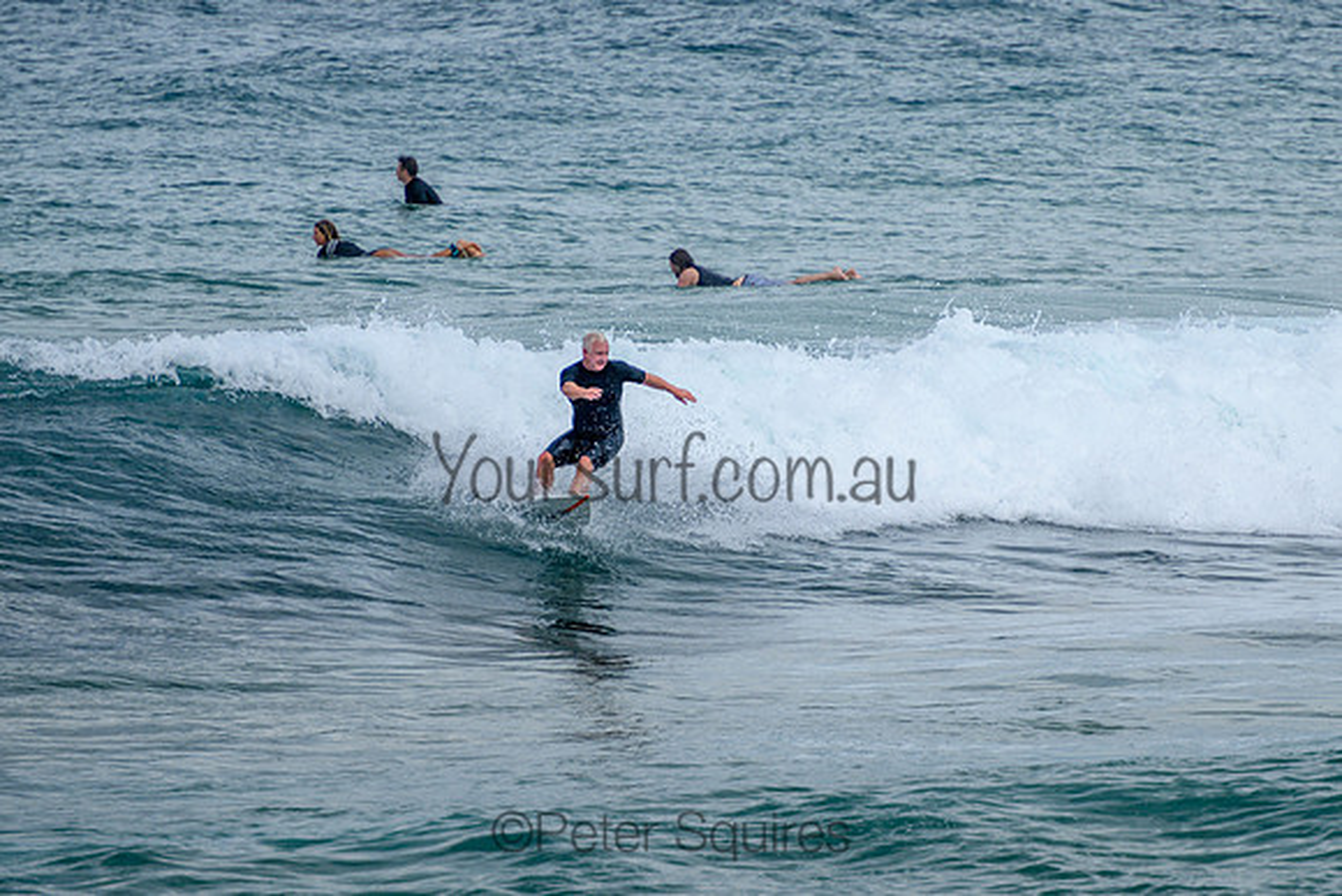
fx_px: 20509
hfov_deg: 3.7
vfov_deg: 2.5
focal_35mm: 550
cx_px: 874
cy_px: 364
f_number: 5.6
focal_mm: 400
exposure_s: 1/2000
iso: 250
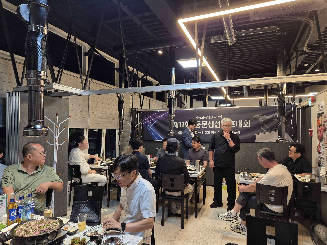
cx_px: 164
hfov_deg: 73.9
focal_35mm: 23
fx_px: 217
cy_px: 122
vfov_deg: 58.9
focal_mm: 5.4
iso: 200
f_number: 1.8
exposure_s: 1/120
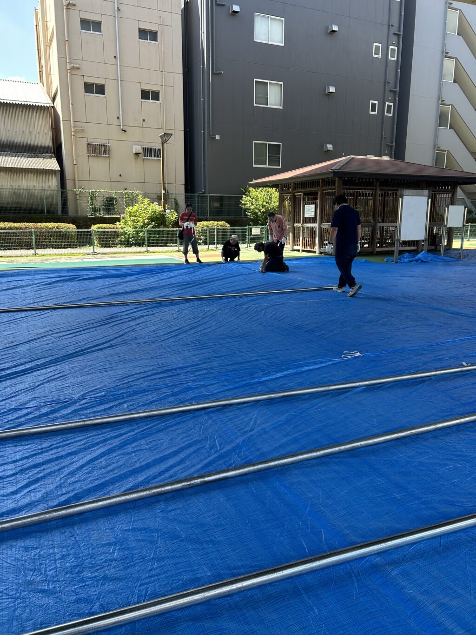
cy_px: 318
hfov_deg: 53.1
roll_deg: +0.1
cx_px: 238
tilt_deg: -12.3
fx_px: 477
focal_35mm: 26
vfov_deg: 67.3
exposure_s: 1/450
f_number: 1.5
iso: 50
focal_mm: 5.7
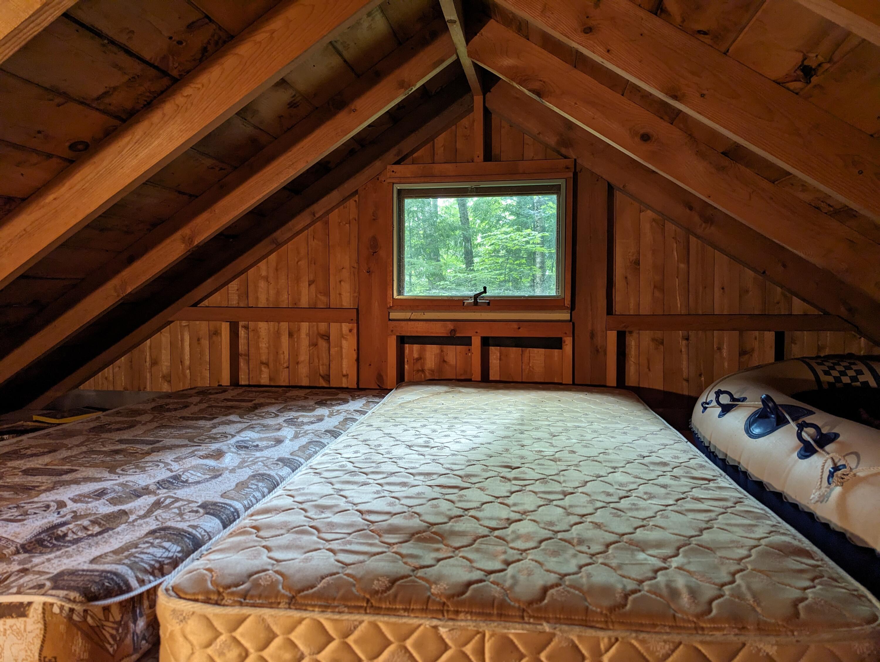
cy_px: 331
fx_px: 611
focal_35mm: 24
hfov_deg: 71.5
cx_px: 440
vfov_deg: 56.9
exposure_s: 1/24
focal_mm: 6.81
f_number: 1.85
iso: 82
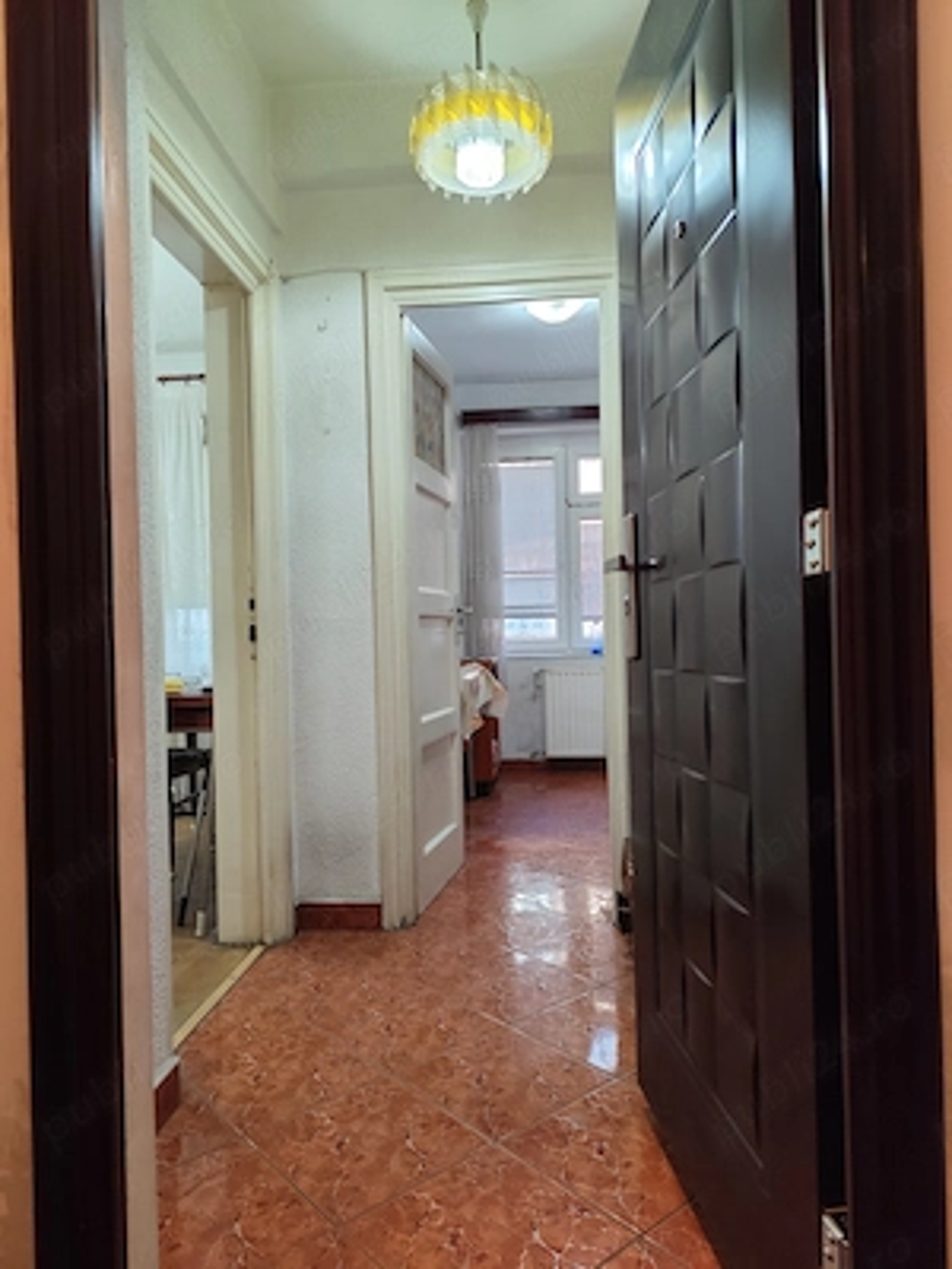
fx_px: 843
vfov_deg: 73.9
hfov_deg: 58.9
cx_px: 476
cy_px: 634
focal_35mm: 23
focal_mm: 6.19
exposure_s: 1/50
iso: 400
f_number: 1.65
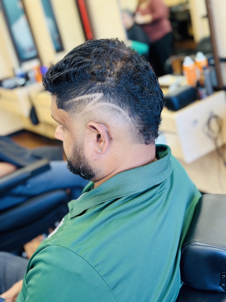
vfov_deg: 39.7
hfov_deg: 30.3
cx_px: 113
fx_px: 418
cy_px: 151
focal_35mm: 48
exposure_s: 1/120
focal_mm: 6.86
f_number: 1.78
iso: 160
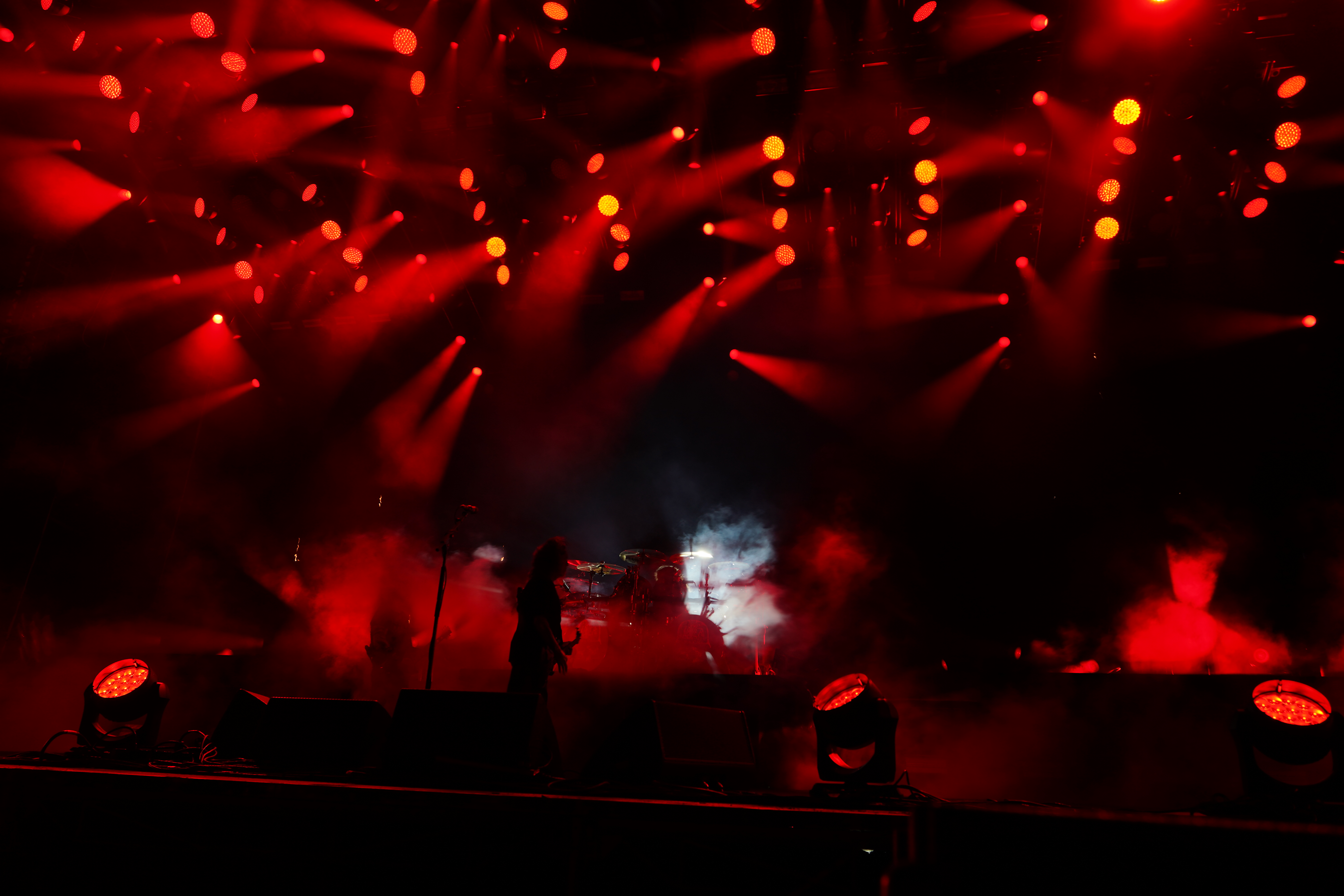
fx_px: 896
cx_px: 672
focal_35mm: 24
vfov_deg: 53.1
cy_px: 448
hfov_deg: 73.7
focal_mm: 24
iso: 100
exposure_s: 1/50
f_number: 5
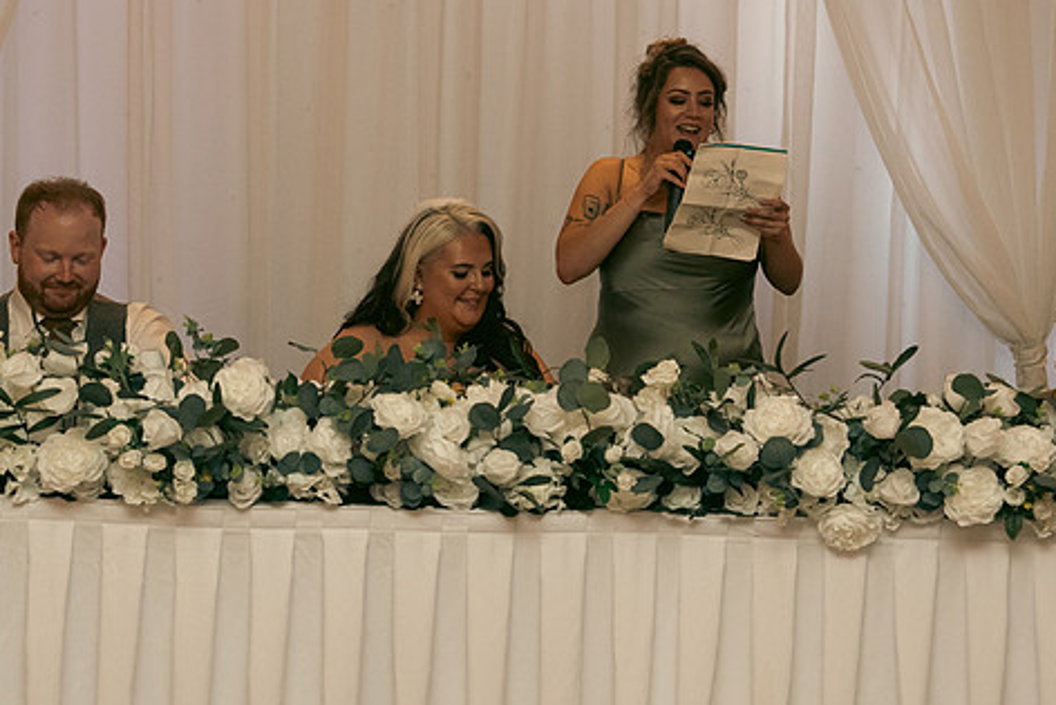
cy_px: 281
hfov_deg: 23.6
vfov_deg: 15.9
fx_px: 2523
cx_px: 571
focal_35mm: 86
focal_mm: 47
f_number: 3.5
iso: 2500
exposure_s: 1/160
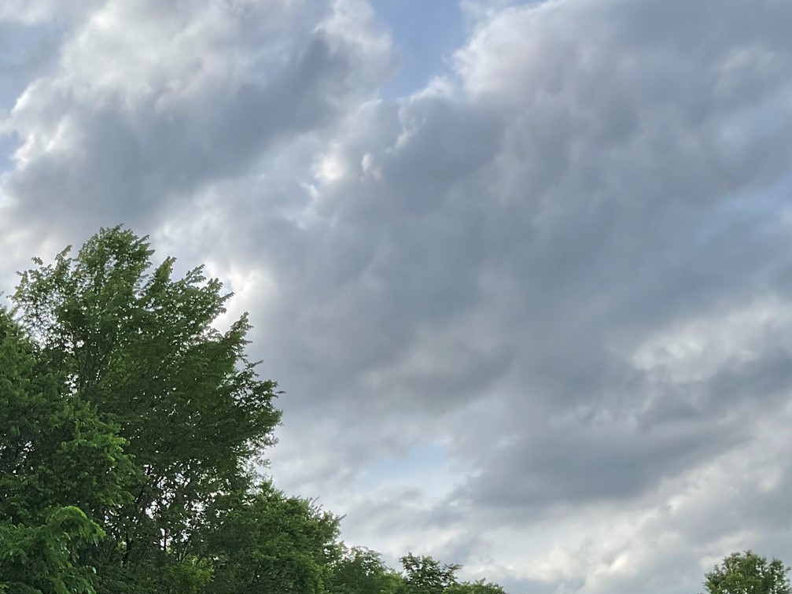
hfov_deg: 30.9
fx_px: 1350
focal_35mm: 59
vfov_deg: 24.2
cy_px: 522
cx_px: 50
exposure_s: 1/1195
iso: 16
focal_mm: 3
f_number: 1.8
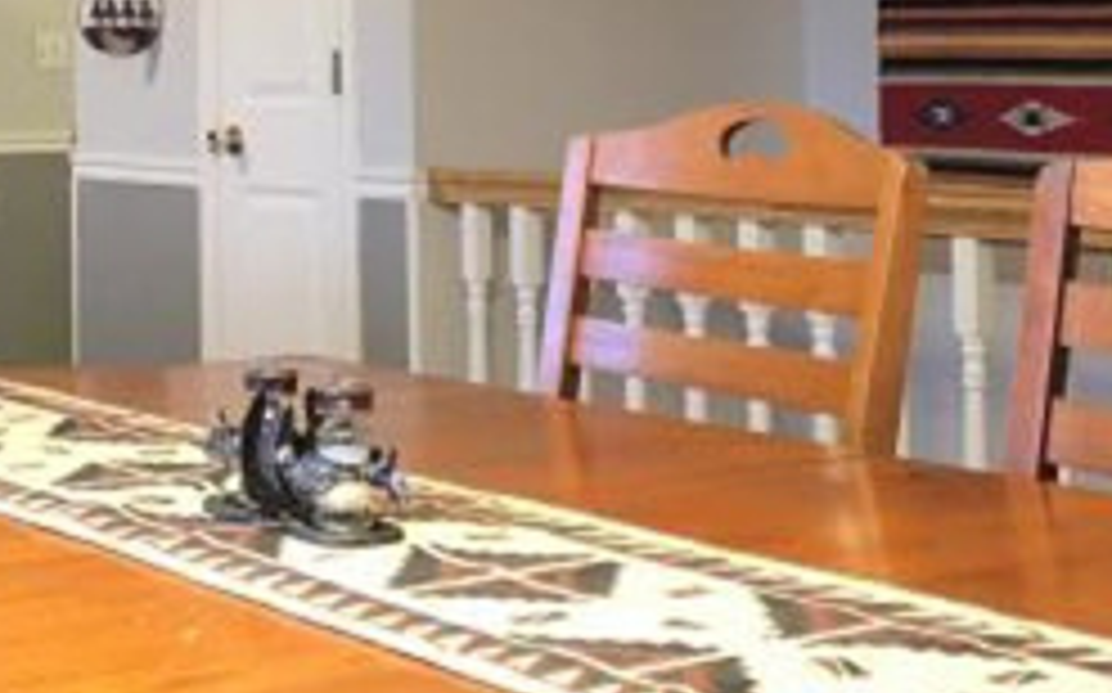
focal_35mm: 77
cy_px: 22
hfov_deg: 25.8
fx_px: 2332
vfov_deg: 16.6
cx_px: 81
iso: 100
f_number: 1.8
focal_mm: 3.99
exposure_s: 1/7
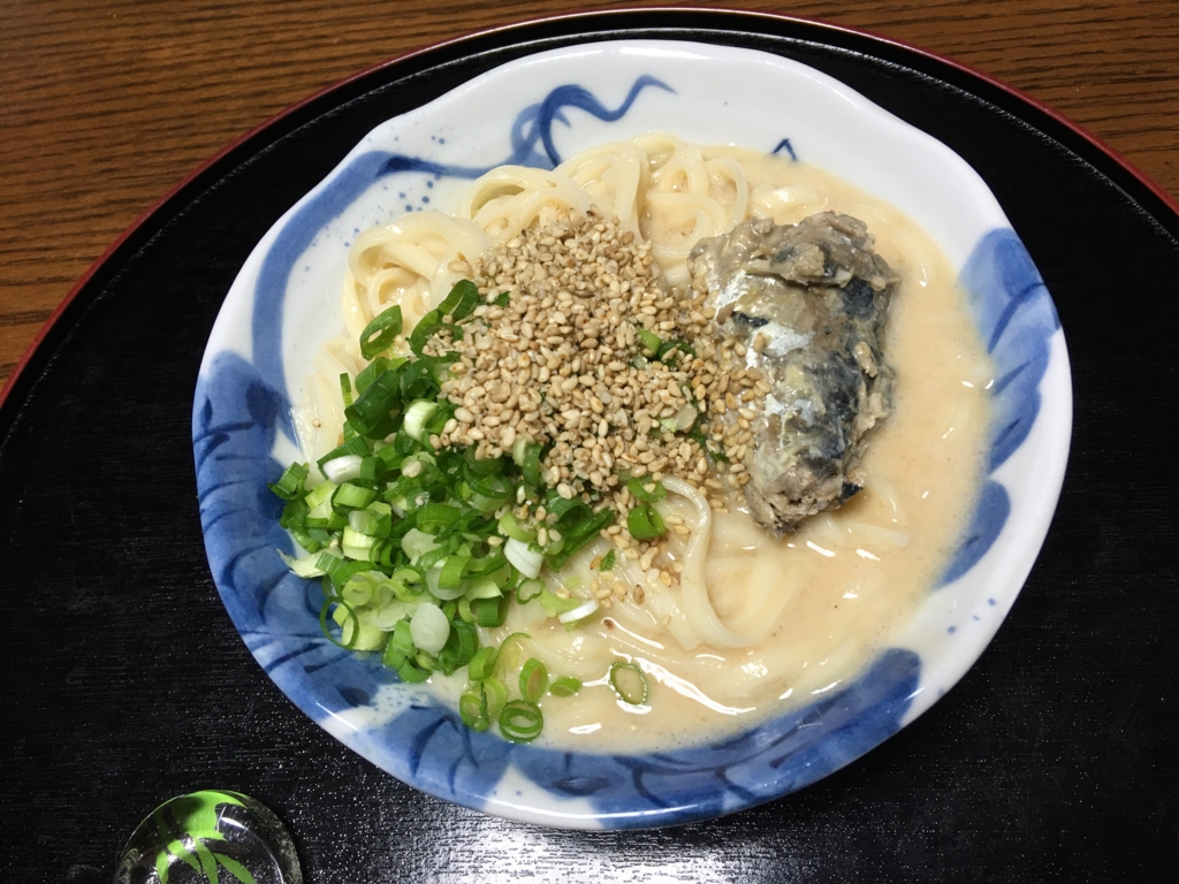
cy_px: 442
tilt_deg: -62.8
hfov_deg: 61.7
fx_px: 988
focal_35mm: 29
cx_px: 590
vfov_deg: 48.2
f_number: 2.2
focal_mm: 4.15
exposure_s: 1/15
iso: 25
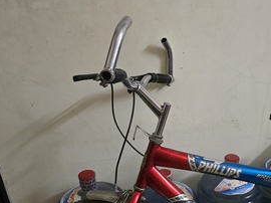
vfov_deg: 35.9
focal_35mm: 39
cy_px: 152
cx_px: 195
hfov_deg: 46.6
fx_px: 305
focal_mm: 6.3
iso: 1250
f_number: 1.7
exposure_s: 1/60
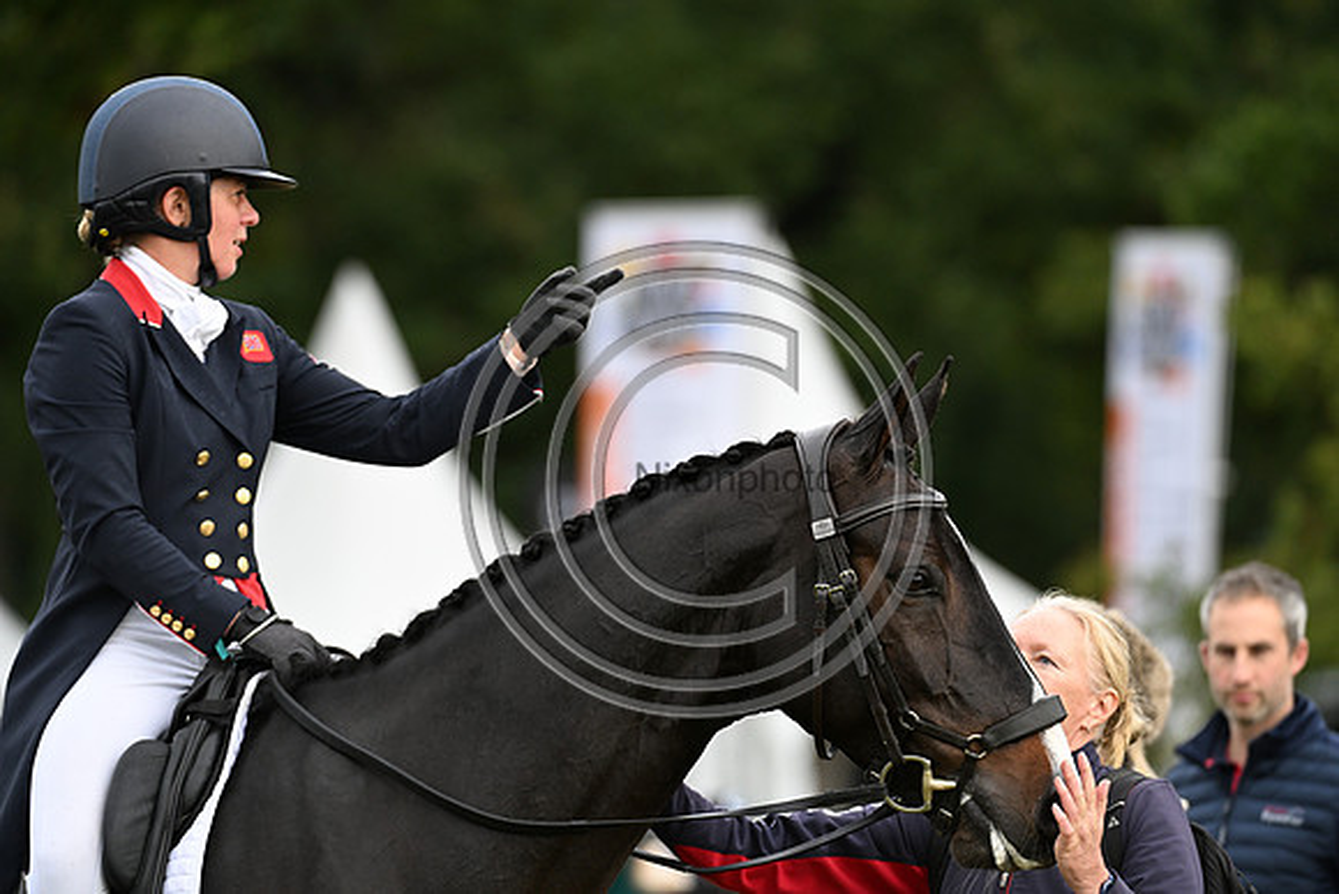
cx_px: 670
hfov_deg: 6.6
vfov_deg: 4.4
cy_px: 447
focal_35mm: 310
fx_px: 11532
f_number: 5.6
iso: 1600
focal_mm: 310
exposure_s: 1/1000
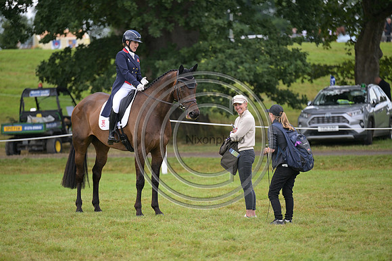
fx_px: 2178
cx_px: 196
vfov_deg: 6.9
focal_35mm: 200
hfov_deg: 10.3
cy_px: 130
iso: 500
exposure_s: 1/1250
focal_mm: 200
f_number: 3.2
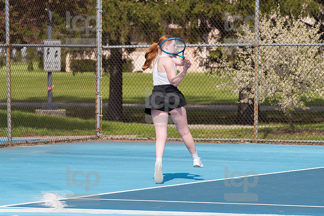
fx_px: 2491
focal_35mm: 277
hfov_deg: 7.4
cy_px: 108
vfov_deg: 5.0
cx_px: 162
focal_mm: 185
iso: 320
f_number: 5.6
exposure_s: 1/1600
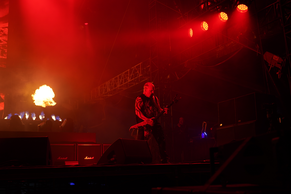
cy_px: 97
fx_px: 339
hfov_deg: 46.4
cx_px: 146
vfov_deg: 31.9
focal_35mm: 42
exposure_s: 1/50
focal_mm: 42
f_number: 4
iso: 320
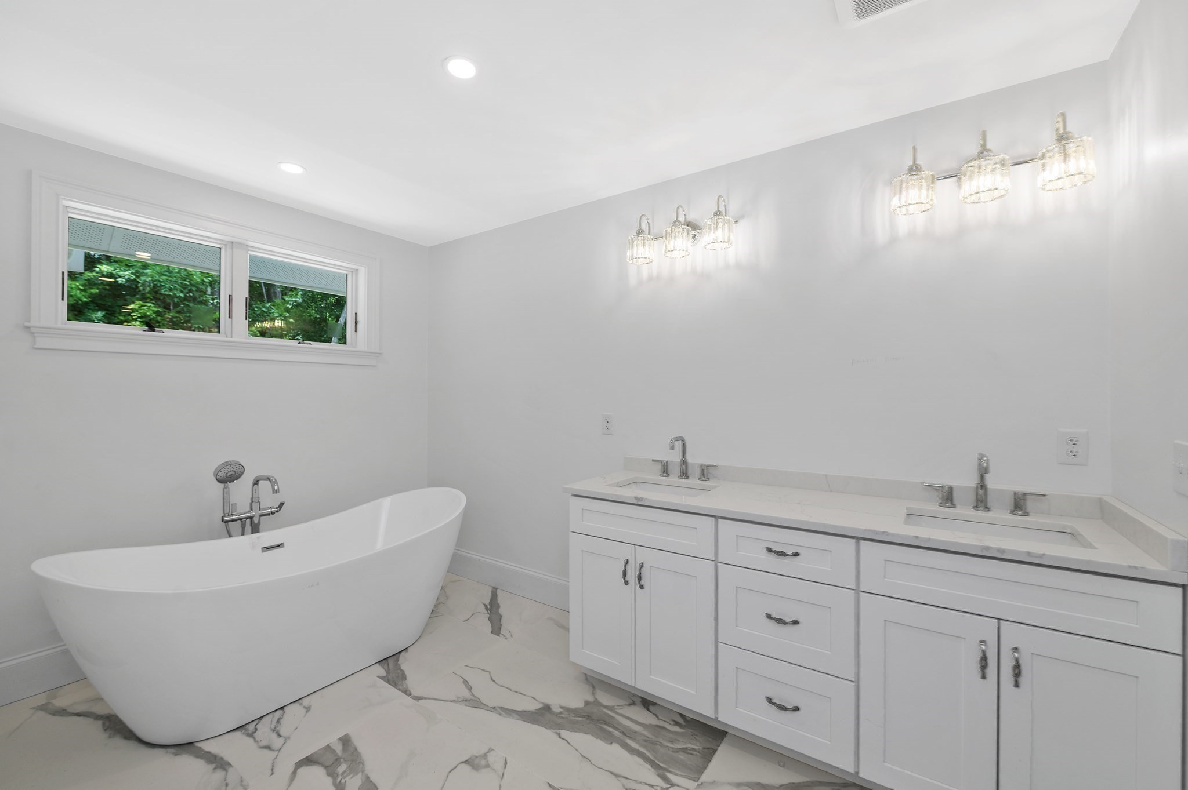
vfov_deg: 81.1
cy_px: 395
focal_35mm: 14
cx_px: 594
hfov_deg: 104.3
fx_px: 462
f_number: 5.6
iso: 250
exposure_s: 1/100
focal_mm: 14
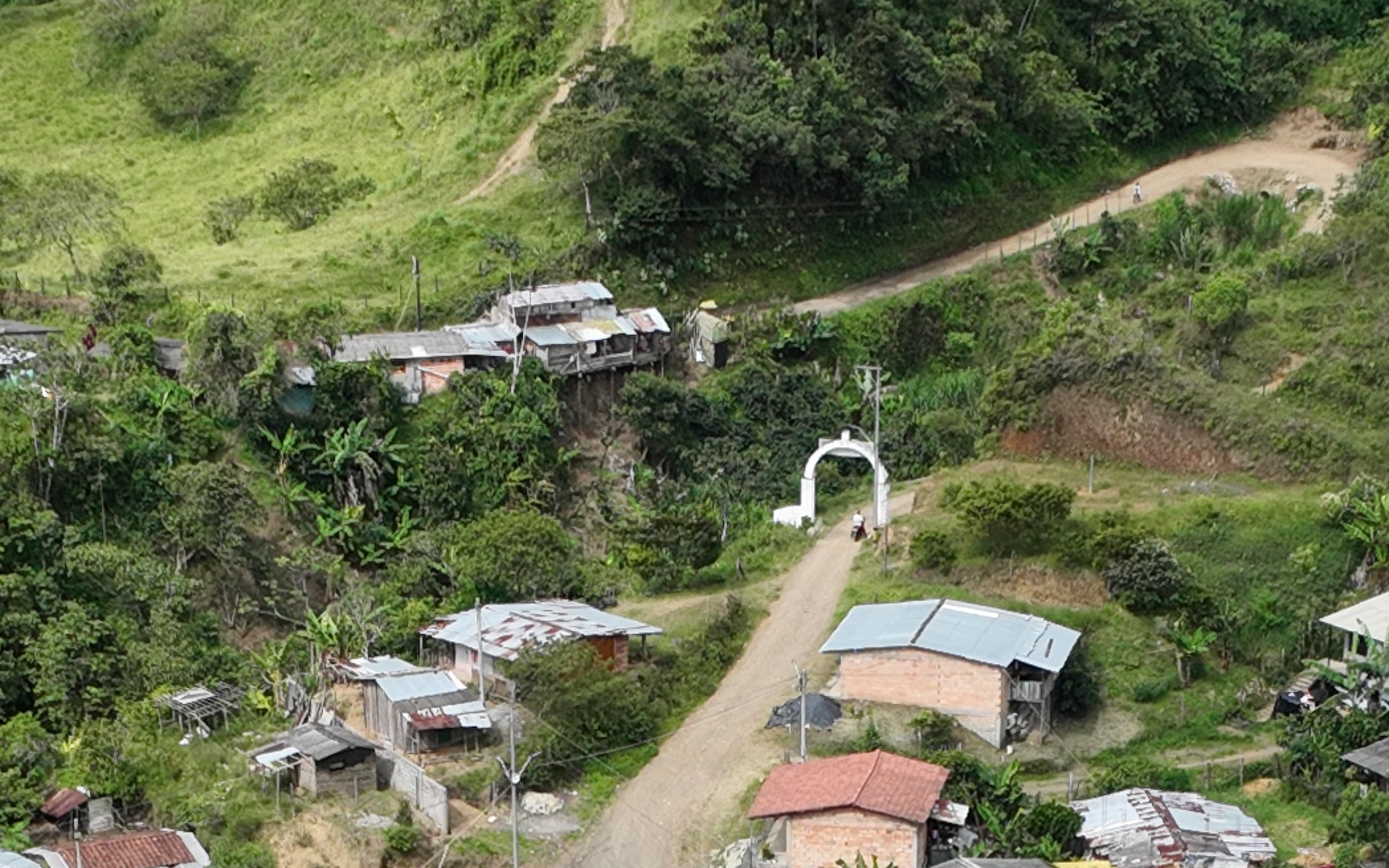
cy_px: 1571
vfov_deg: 9.7
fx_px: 4846
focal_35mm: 128
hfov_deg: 16.3
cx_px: 723
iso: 100
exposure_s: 1/1000
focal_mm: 12.29
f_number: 2.8
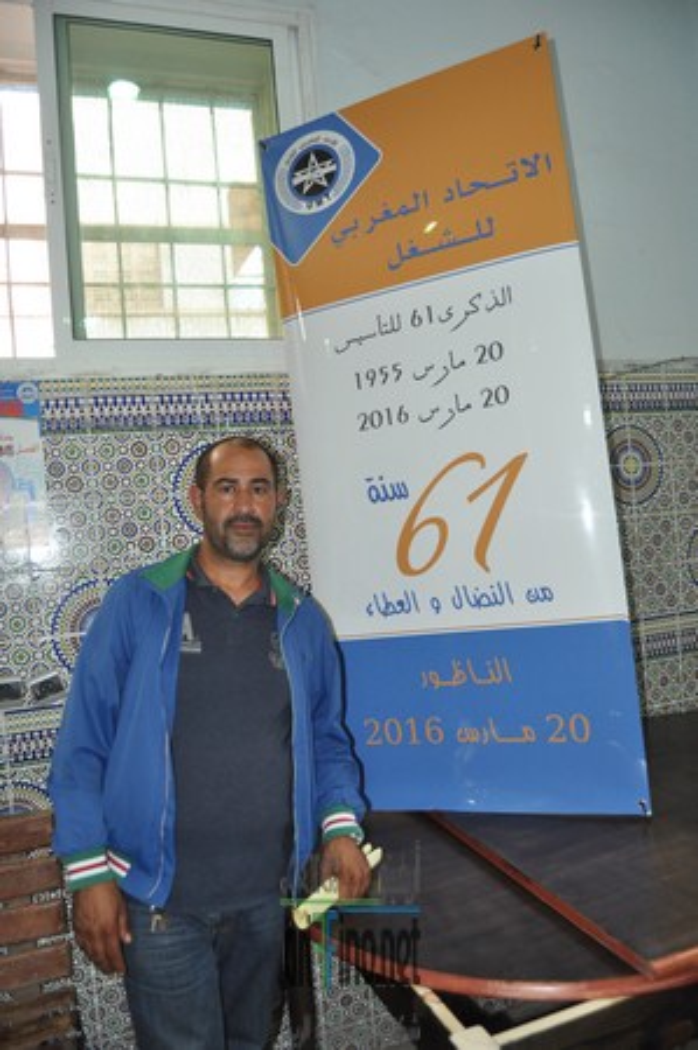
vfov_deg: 67.4
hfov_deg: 47.8
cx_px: 349
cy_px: 525
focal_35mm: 27
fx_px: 787
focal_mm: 18
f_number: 3.5
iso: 800
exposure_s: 1/60
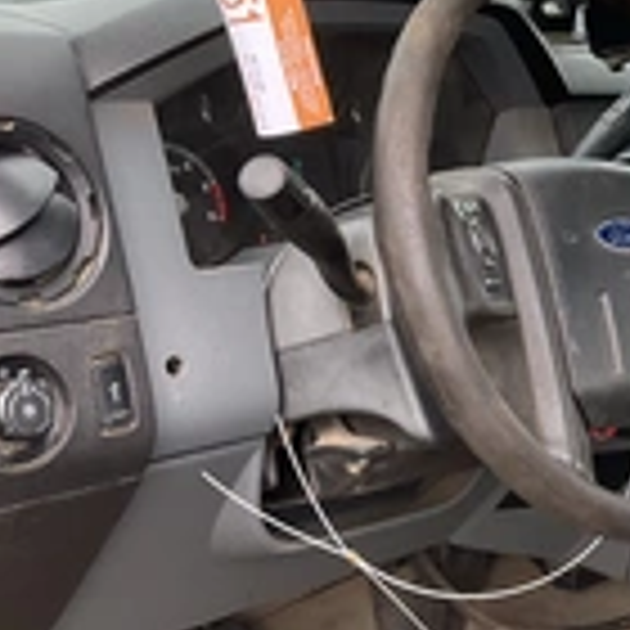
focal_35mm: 73
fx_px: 1503
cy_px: 302
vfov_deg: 23.7
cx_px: 770
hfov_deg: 21.8
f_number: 1.8
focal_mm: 3
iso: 32
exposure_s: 1/122
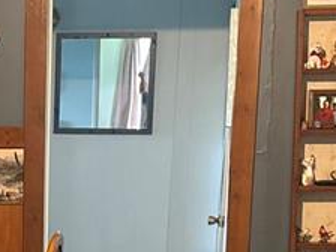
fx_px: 1155
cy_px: 312
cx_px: -56
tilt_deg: -9.3
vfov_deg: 12.1
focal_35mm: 119
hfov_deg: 16.0
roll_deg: +0.1
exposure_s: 1/30
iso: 640
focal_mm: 5.96
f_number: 1.6
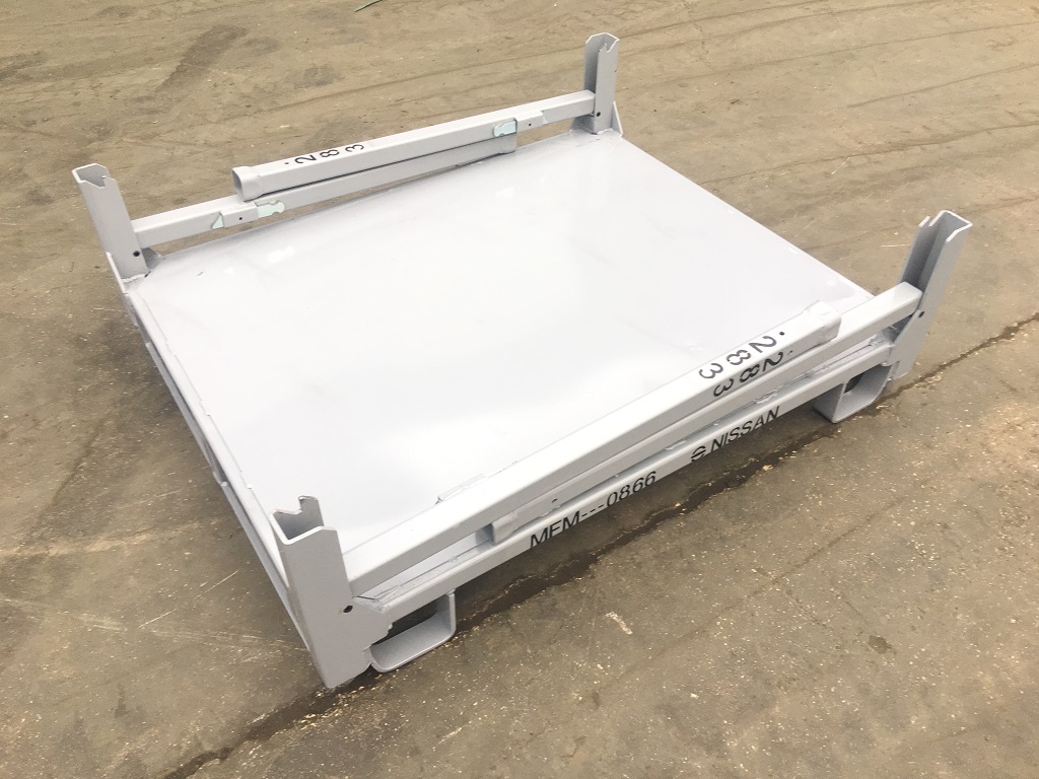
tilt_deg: -42.8
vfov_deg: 48.2
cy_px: 390
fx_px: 870
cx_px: 520
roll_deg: -0.7
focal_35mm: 29
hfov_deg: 61.7
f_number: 2.2
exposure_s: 1/100
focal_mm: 4.15
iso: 40
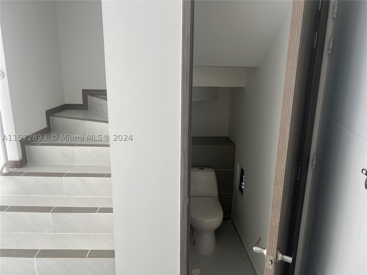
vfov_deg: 53.1
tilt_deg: -14.8
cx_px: 184
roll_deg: -1.0
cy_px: 138
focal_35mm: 26
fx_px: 276
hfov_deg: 67.3
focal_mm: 5.7
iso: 40
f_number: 1.5
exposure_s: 1/159
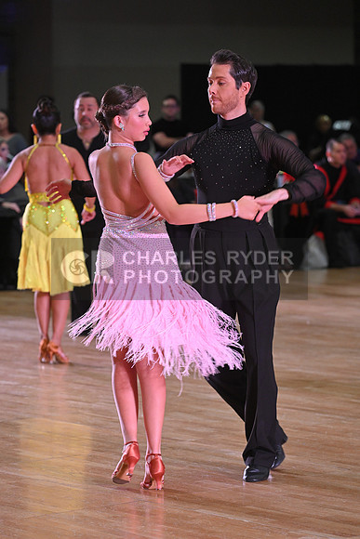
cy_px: 270
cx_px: 180
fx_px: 2174
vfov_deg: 14.2
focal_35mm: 145
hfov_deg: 9.5
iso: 2000
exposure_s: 1/320
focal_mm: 145
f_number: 5
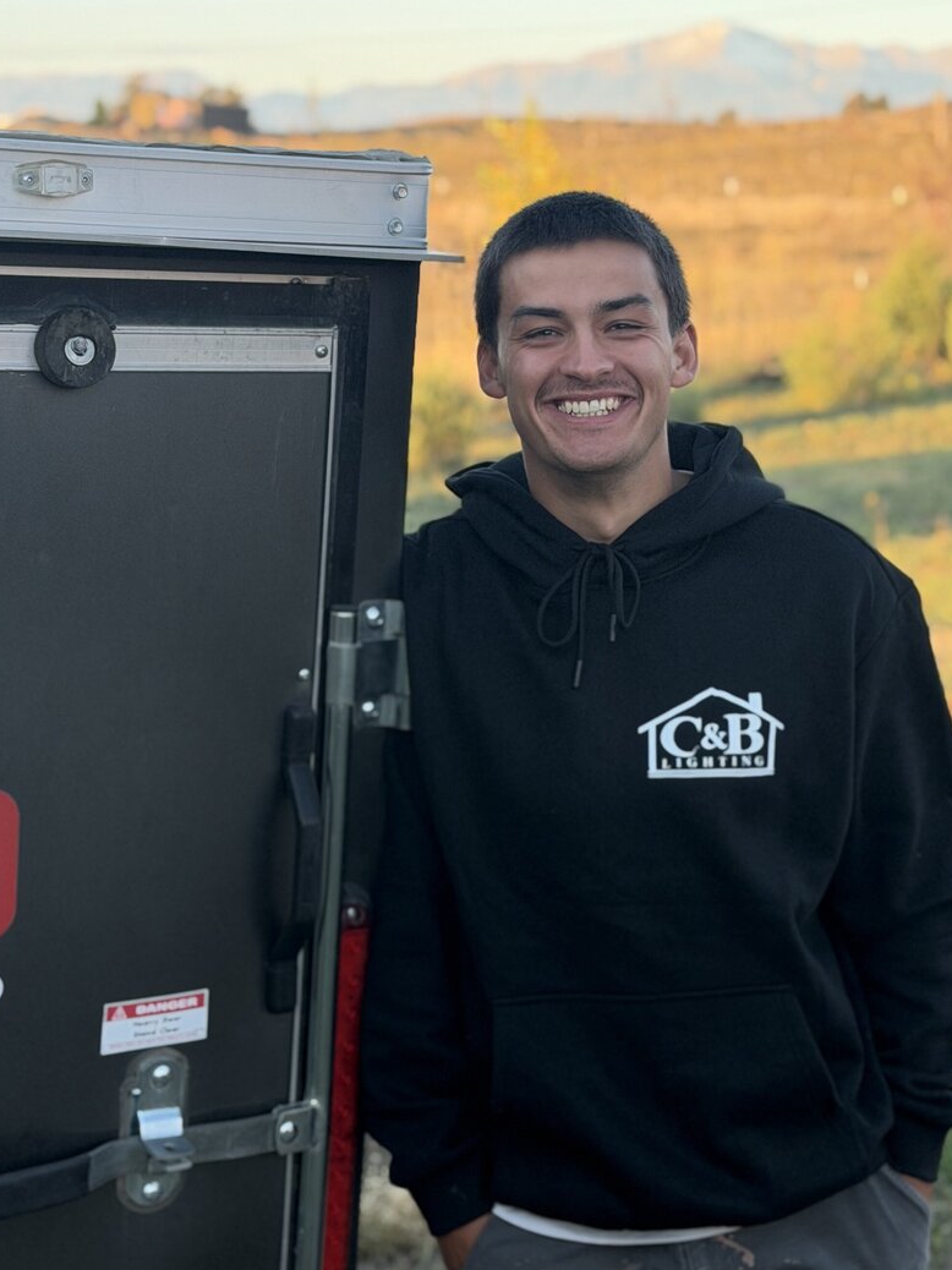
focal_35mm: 74
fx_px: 2715
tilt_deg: -7.5
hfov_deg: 19.9
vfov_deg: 26.3
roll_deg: -0.4
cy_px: 551
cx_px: 449
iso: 80
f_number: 1.78
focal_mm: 6.76
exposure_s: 1/663
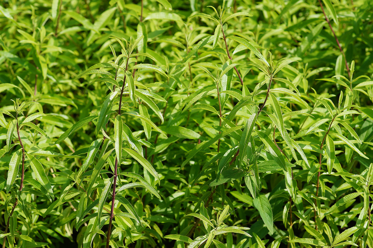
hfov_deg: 13.7
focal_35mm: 150
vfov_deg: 9.1
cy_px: 124
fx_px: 1554
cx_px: 186
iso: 100
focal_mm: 100
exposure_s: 1/250
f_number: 6.3
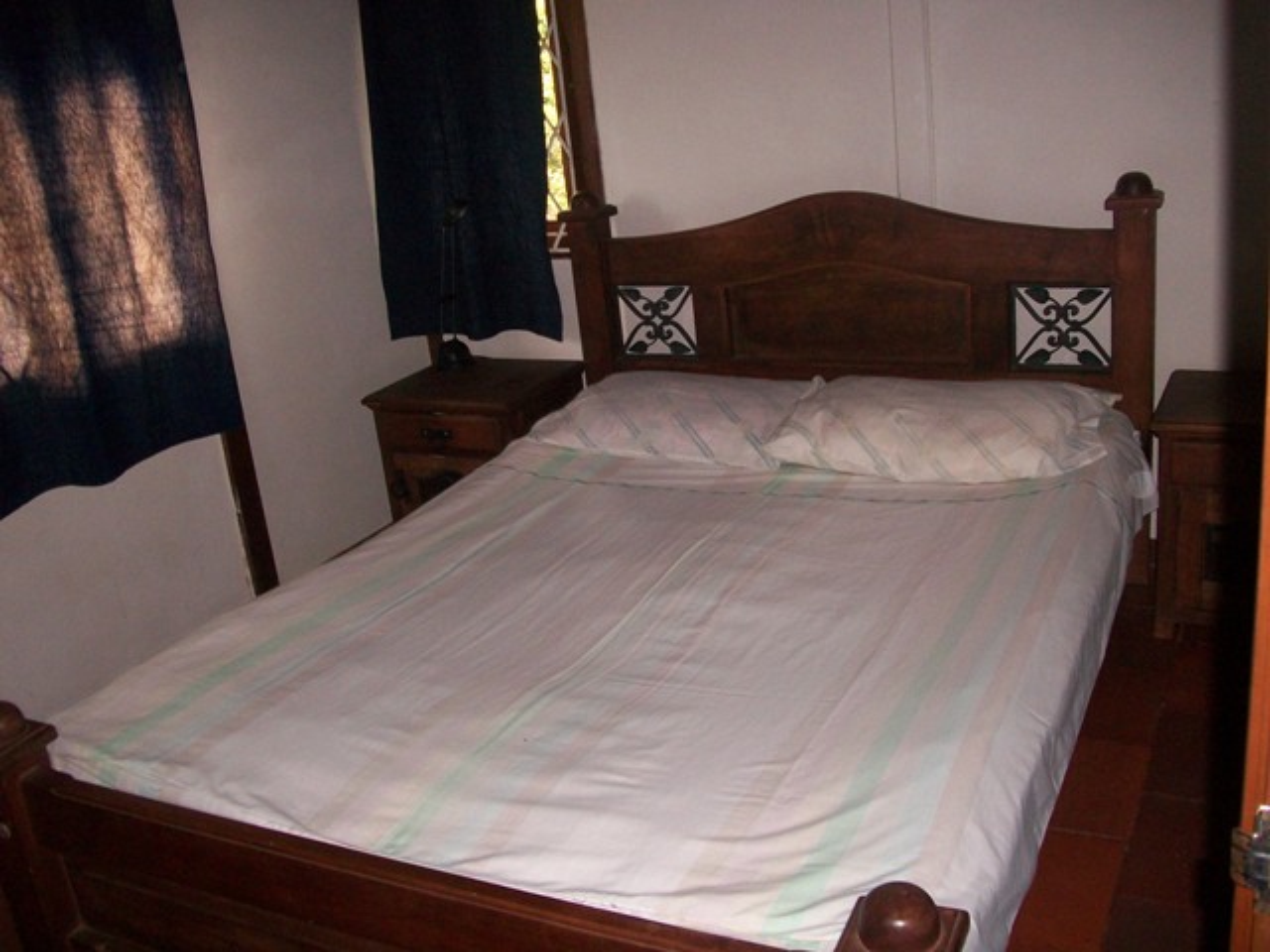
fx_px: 1174
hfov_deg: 56.8
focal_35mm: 32
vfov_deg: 44.2
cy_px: 476
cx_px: 635
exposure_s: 1/60
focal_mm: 5.7
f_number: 2.9
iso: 160
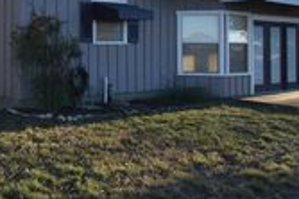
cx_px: -7
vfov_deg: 29.3
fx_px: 373
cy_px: 46
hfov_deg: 38.3
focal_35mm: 45
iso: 200
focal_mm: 10
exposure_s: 1/250
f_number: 8
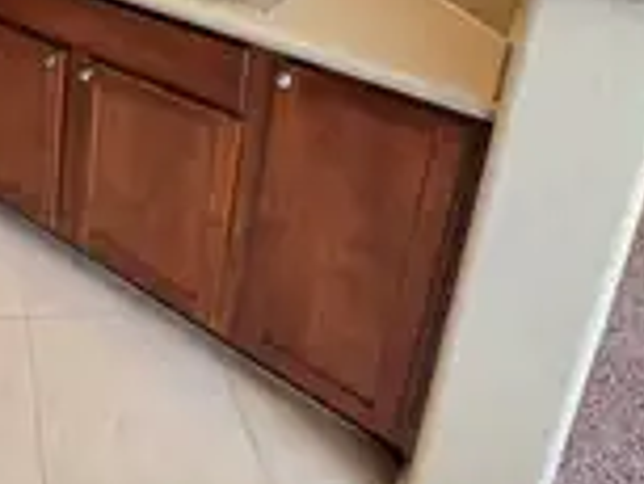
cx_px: 21
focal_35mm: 34
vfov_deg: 35.0
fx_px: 633
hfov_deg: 46.4
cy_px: -67
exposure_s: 1/60
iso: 160
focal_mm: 2.2
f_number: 1.9
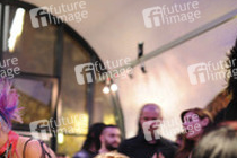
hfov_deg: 26.8
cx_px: 73
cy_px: 156
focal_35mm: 75
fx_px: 494
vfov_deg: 17.8
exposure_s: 1/10
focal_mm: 35
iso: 1250
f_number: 1.4
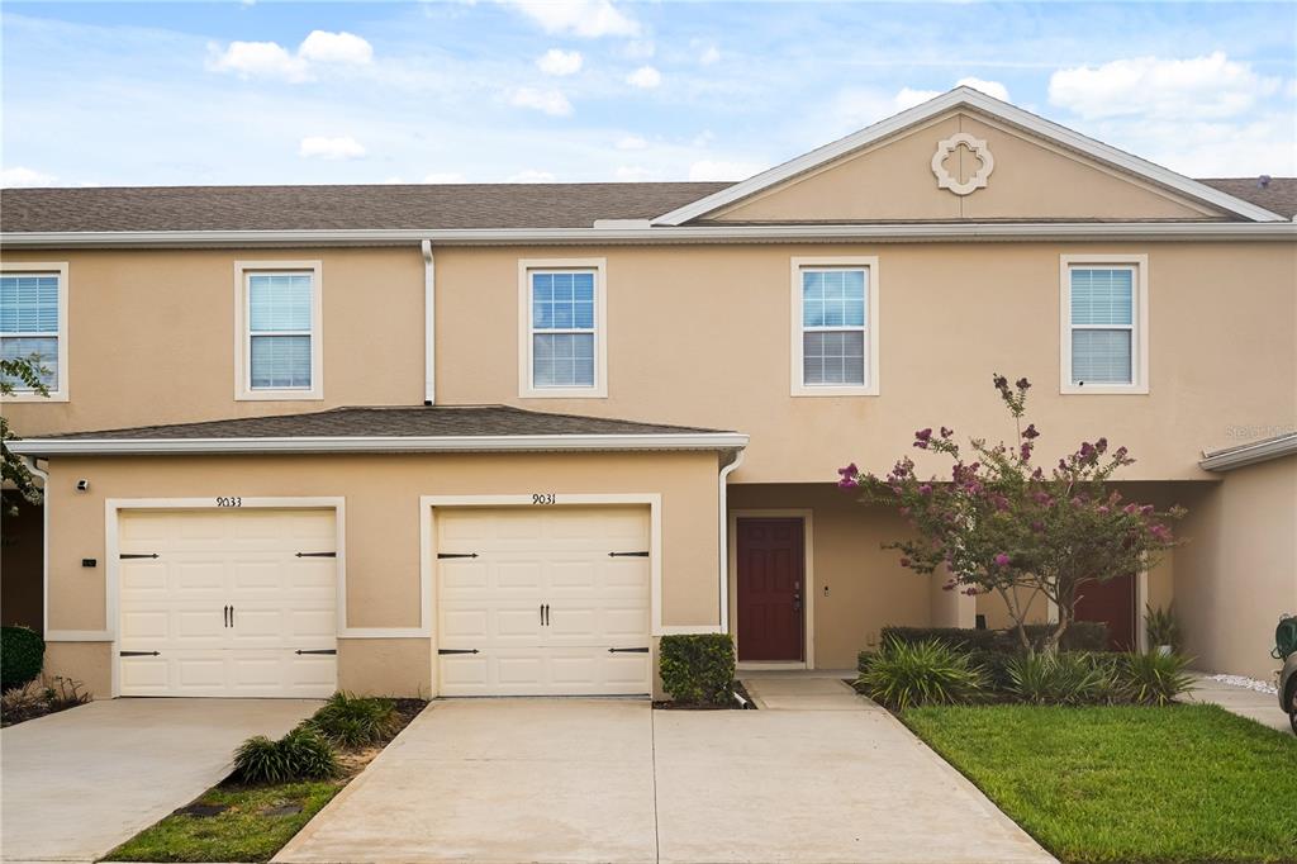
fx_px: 1260
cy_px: 432
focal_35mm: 35
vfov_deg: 37.8
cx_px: 648
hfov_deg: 54.4
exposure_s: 1/800
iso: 250
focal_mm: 35
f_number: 5
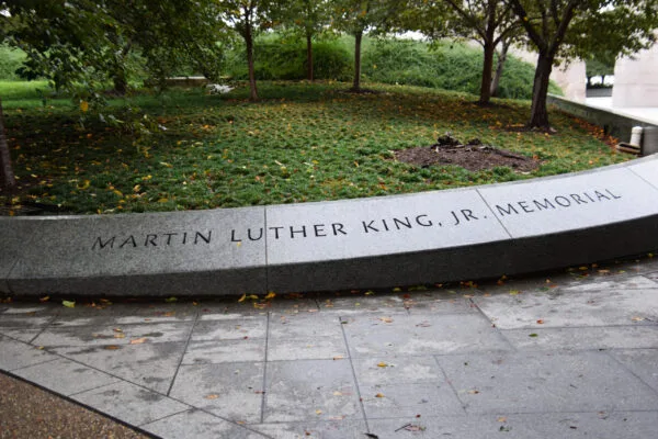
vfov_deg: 28.1
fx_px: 877
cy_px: 220
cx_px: 329
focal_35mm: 48
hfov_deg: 41.1
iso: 560
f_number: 4
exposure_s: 1/60
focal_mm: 32
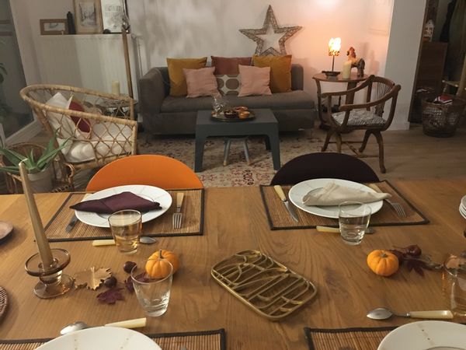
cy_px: 175
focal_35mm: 29
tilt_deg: -21.2
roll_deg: +1.1
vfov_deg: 48.2
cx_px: 233
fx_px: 390
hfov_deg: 61.7
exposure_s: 1/17
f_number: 2.2
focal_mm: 4.15
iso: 320
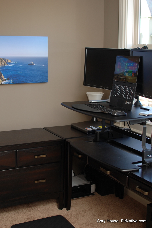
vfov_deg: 37.9
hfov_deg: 25.7
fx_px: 333
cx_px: 76
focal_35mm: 52
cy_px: 114
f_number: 2.5
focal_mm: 35
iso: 200
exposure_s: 1/60
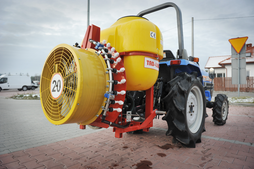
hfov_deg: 73.8
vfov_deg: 53.1
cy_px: 84
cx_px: 127
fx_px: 169
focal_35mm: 24
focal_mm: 24
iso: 500
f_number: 3.5
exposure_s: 1/1600
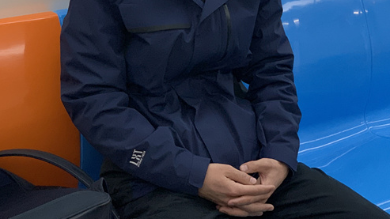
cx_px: 208
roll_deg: -0.5
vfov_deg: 13.0
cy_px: -2
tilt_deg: -12.8
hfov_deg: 23.2
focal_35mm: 92
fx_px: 951
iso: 125
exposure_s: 1/90
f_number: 2.4
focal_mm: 6
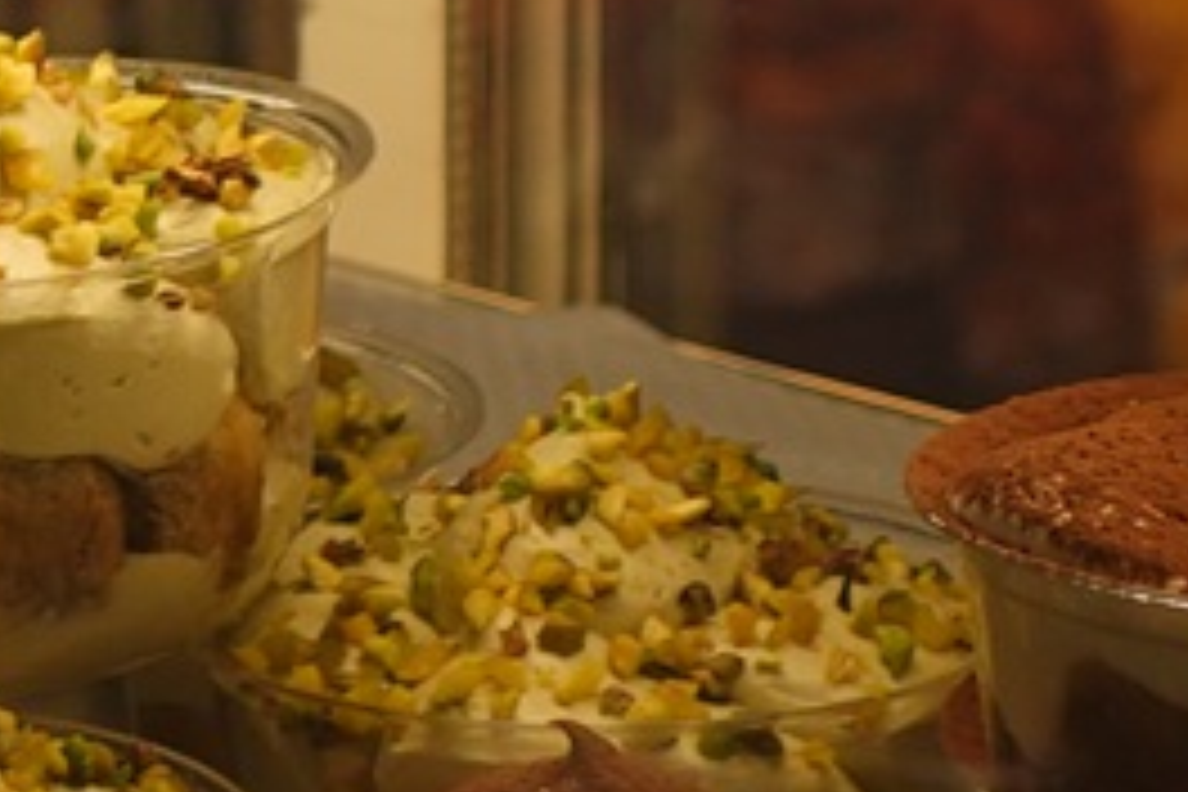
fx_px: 12935
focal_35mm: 392
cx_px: -1415
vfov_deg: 3.5
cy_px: -778
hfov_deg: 5.1
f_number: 3.5
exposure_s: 1/80
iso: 125
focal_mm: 22.95
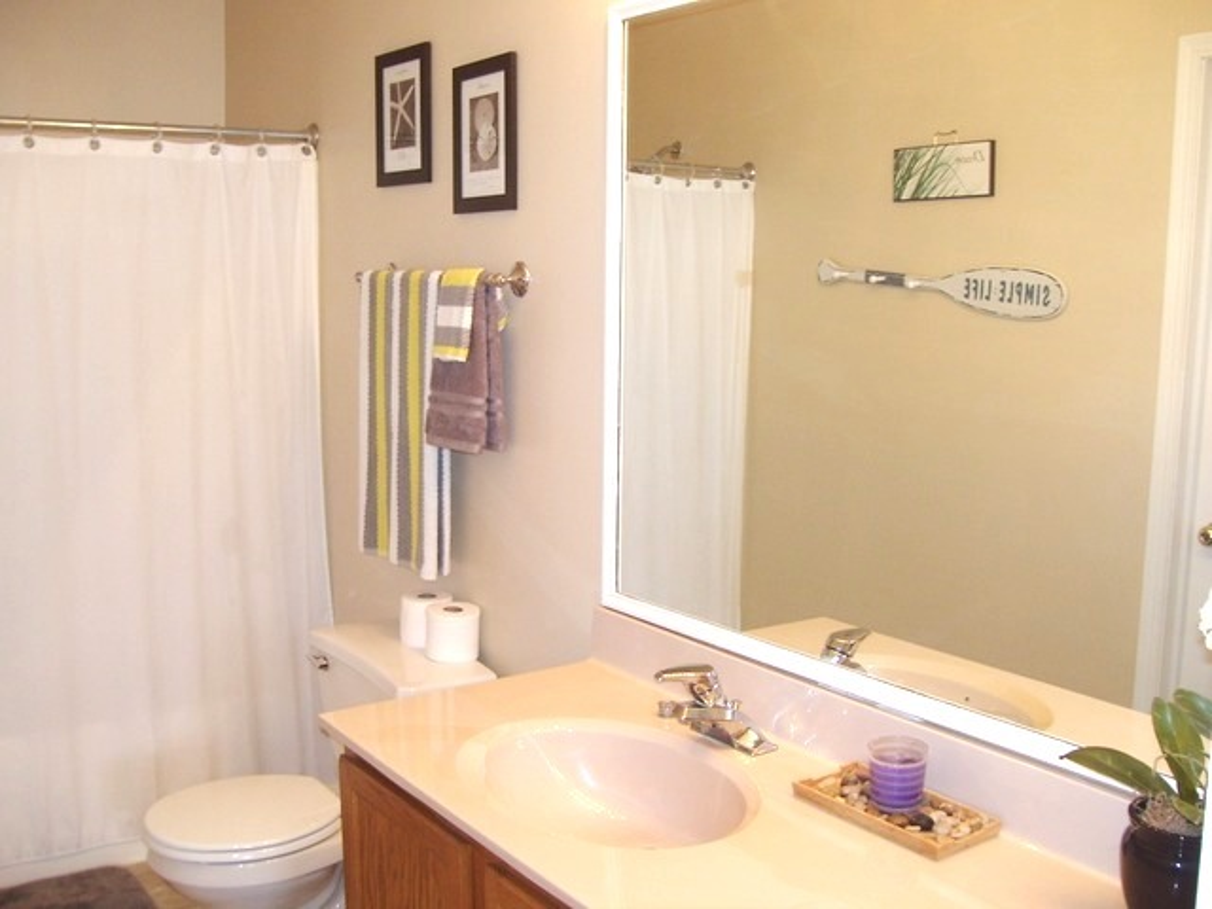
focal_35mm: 36
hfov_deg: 51.4
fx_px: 1260
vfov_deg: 39.7
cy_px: 454
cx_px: 606
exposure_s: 1/60
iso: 80
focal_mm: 6
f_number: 2.7
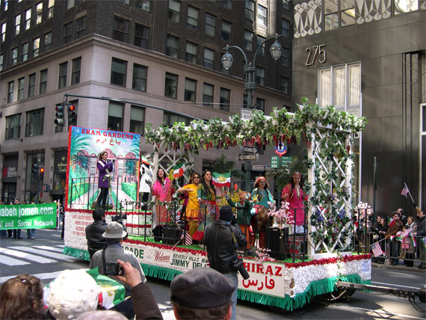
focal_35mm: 38
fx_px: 468
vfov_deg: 37.7
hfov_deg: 49.0
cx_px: 213
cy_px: 160
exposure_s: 1/118
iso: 100
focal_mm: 8
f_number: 2.8
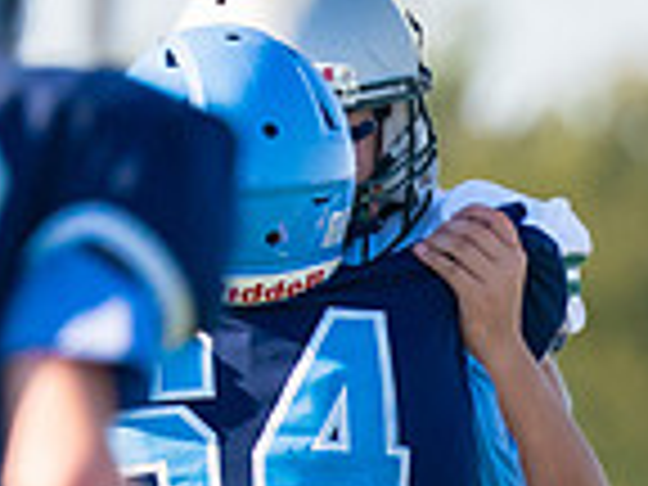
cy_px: 774
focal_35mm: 1470
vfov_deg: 1.0
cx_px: 1391
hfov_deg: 1.3
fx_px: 27518
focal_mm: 200
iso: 250
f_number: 2.8
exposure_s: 1/4000
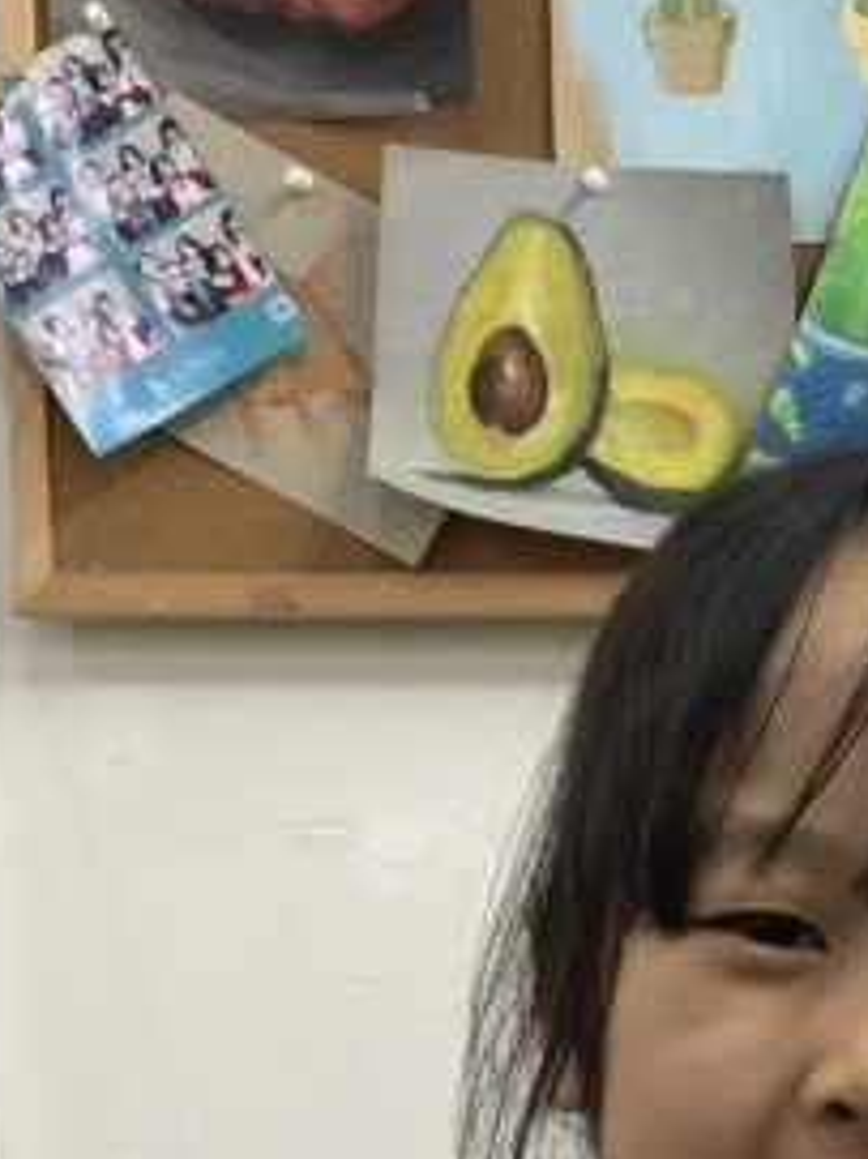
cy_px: 1467
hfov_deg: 13.6
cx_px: 924
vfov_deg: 17.4
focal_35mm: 107
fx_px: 3580
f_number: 1.8
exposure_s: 1/100
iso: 50
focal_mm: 3
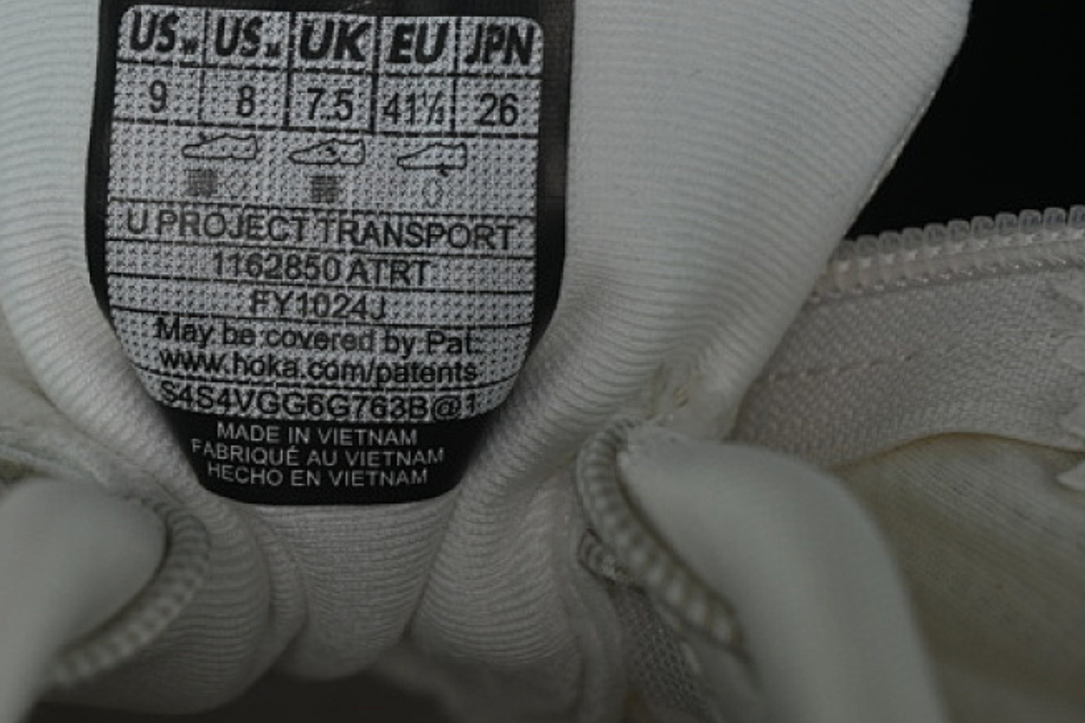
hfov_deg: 16.5
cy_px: 238
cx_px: 314
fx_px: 3736
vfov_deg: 11.0
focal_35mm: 124
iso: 160
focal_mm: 50
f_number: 6.3
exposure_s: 1/60
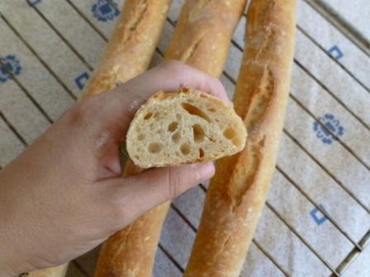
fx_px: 299
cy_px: 138
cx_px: 185
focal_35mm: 28
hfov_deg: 63.4
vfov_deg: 49.7
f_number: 3.3
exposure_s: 1/40
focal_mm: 5
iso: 400
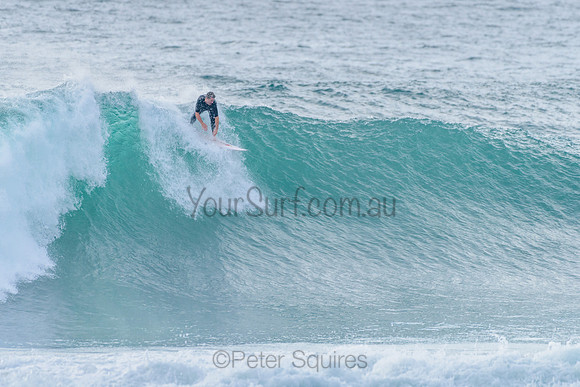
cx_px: 304
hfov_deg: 3.4
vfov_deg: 2.2
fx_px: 9866
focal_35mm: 612
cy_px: 199
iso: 640
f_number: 5.6
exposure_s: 1/2000
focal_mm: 500
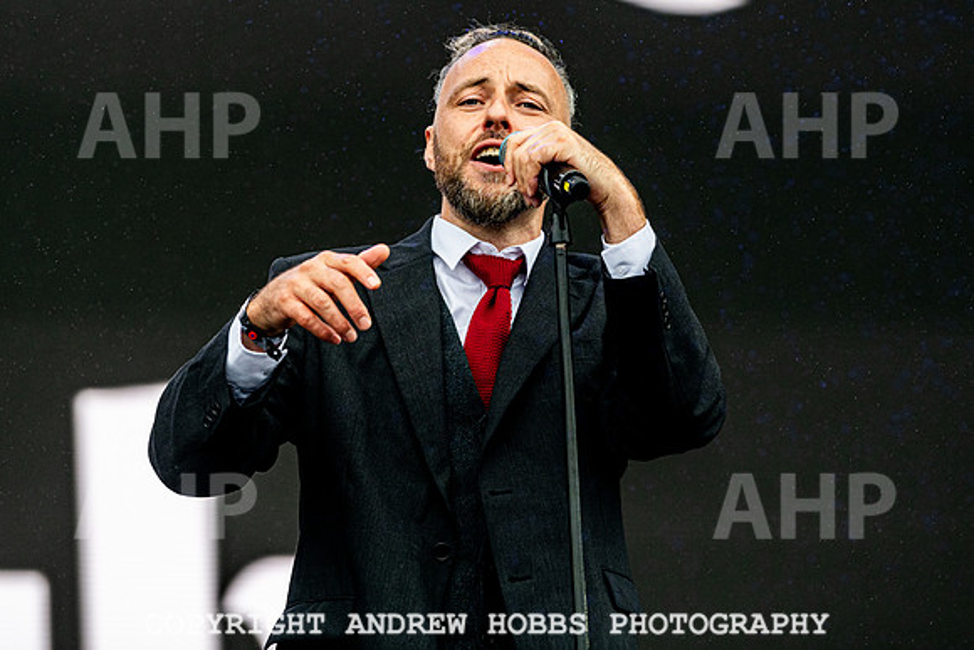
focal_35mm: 239
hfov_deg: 8.6
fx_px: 6466
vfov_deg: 5.8
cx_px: 524
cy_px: 193
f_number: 3.5
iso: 400
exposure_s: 1/1600
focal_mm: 170
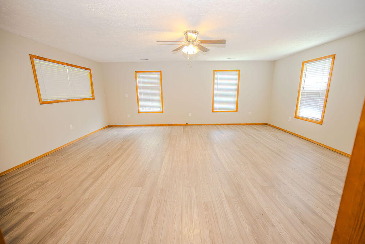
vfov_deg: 81.2
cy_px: 122
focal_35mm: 14
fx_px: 142
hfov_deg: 104.2
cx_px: 182
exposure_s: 1/200
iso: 2000
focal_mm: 14
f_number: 4
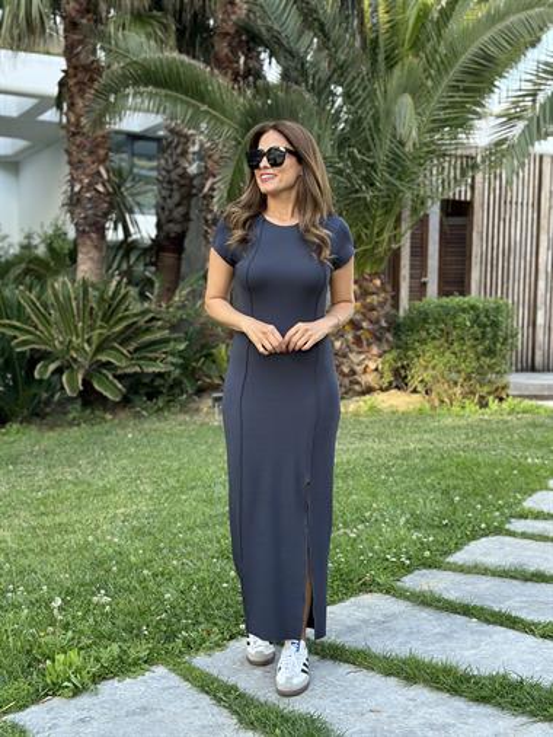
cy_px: 368
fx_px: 1022
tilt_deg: -2.2
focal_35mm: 48
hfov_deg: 30.3
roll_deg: -1.2
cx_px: 276
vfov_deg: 39.6
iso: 100
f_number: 1.78
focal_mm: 6.86
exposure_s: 1/172
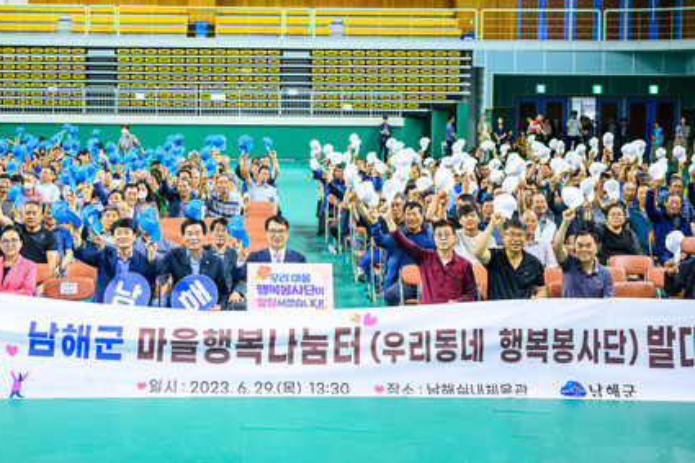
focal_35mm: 71
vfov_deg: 19.1
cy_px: 148
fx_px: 1370
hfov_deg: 28.4
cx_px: 280
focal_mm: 52
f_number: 5
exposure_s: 1/200
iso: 1600
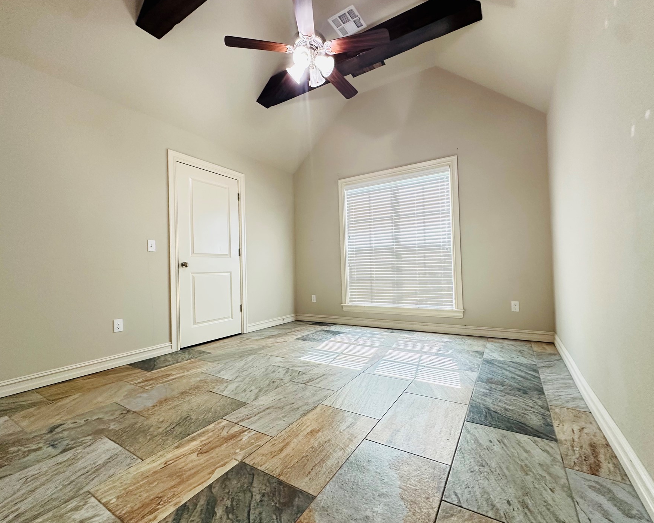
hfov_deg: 96.8
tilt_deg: +0.5
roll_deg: +0.7
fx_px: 290
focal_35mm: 15
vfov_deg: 84.0
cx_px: 340
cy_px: 264
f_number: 2.2
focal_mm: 2.22
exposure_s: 1/60
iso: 320
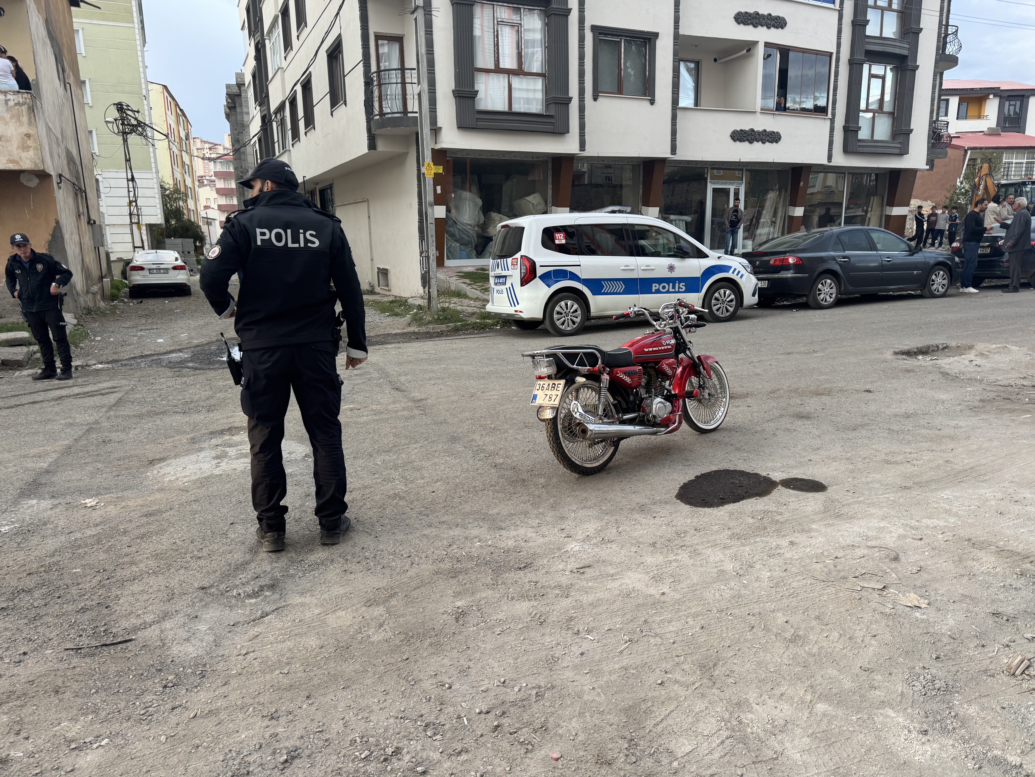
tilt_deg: -12.5
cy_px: 388
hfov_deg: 71.6
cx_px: 518
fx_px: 718
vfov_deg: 56.8
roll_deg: +1.2
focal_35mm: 24
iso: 100
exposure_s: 1/81
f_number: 1.78
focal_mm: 6.76
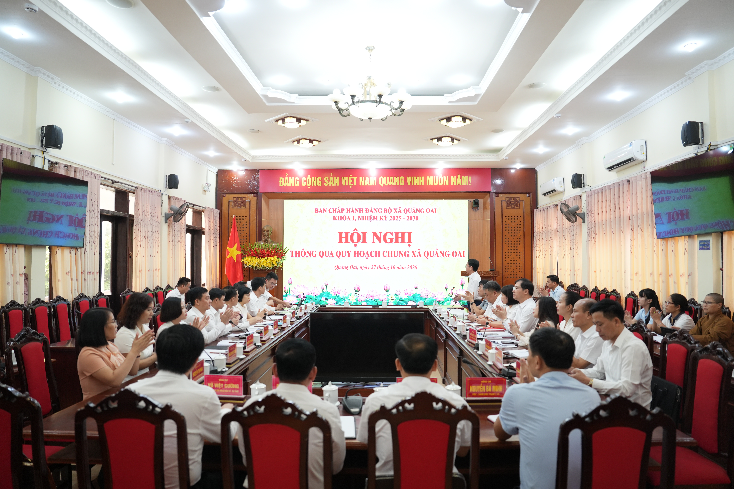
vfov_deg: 53.1
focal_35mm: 24
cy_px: 244
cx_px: 367
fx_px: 489
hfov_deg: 73.7
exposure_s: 1/125
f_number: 2.8
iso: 1000
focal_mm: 24
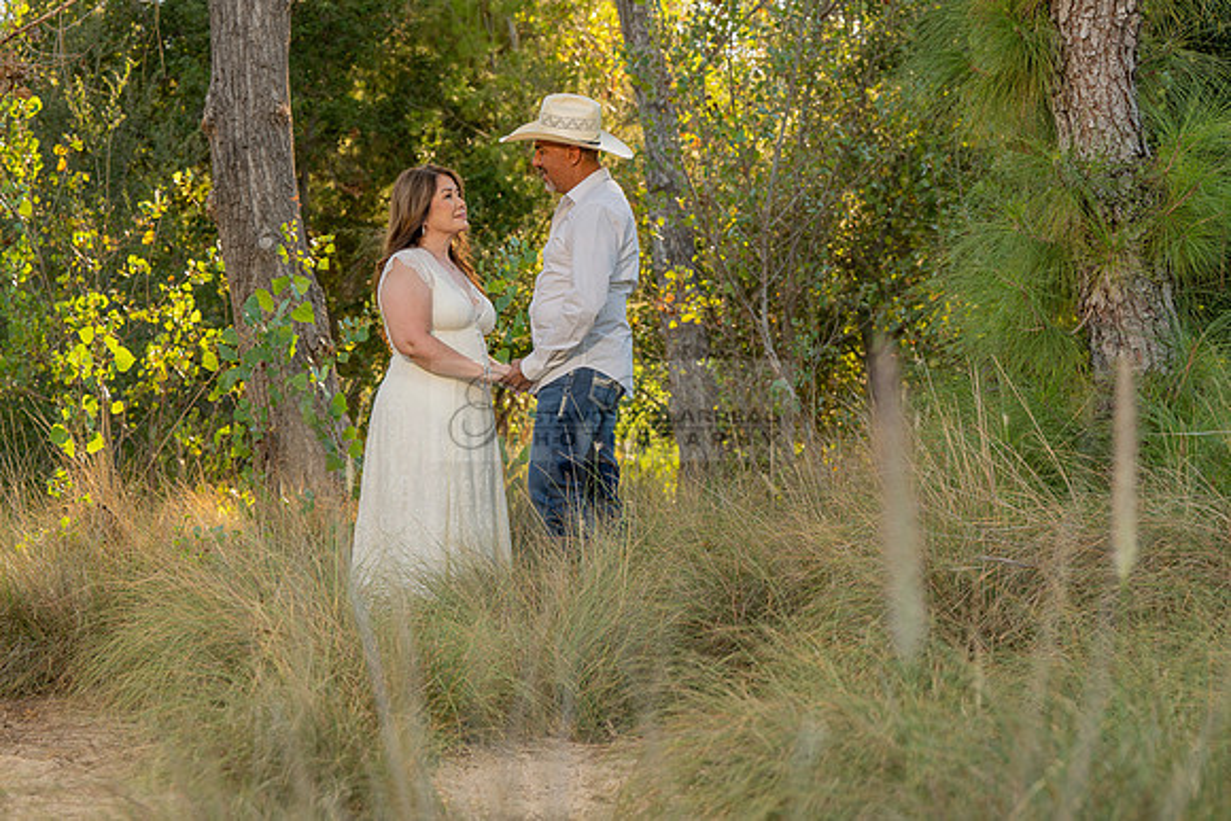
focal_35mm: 74
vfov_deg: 18.4
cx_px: 616
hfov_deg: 27.3
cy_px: 410
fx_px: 2531
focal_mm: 74
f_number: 5.6
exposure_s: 1/200
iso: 200
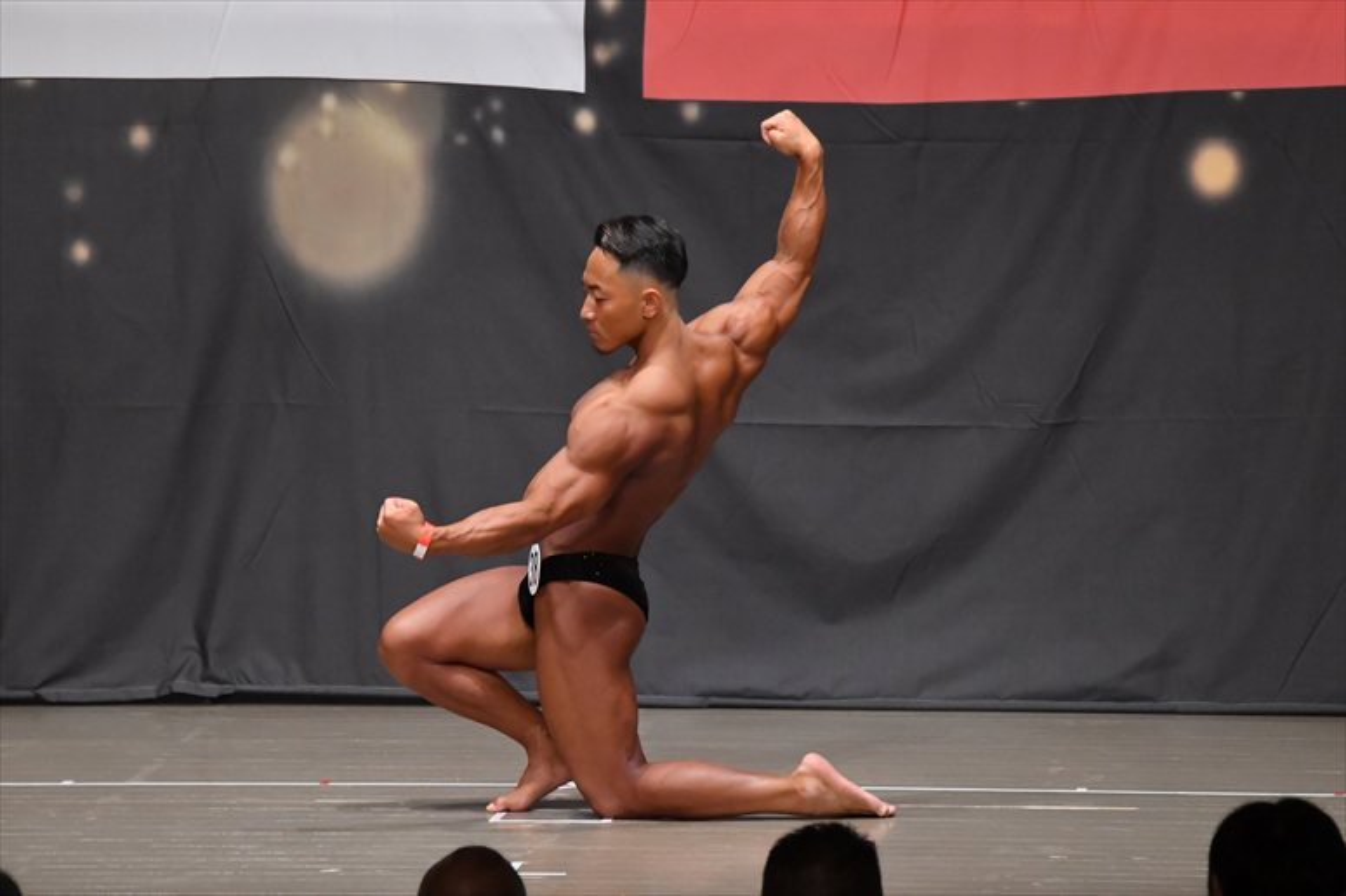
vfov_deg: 5.4
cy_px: 448
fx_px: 9530
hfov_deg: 8.1
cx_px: 673
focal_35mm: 255
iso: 6400
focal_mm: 170
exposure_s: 1/400
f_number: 5.6
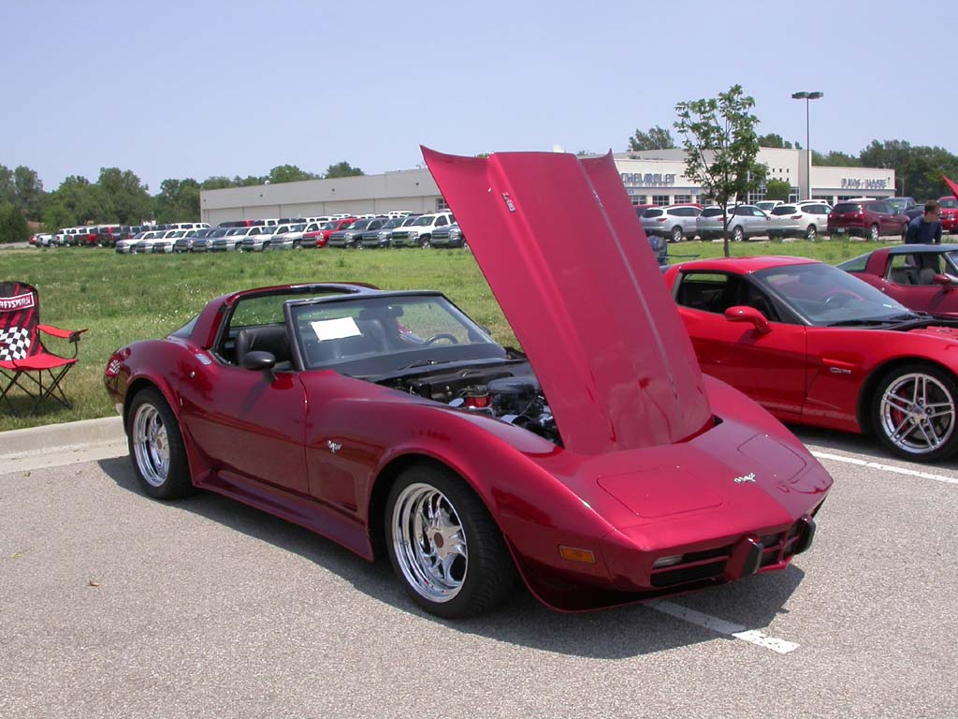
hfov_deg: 49.0
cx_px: 479
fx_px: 1052
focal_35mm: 38
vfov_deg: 37.7
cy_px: 360
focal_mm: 7.85
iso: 100
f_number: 7.5
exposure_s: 1/302
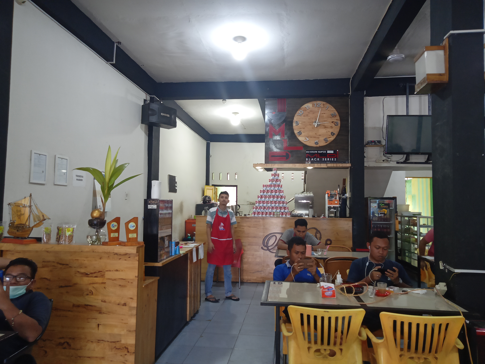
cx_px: 242
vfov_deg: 53.1
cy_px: 182
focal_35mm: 26
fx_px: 364
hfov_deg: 67.3
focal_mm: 3.46
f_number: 2.2
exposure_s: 1/33.3
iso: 371
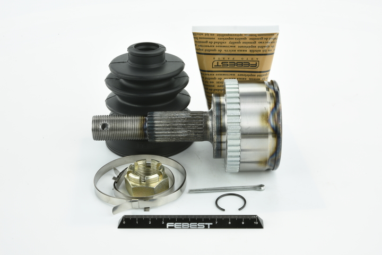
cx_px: 191
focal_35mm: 60
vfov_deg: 22.6
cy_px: 128
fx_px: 637
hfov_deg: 33.4
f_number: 29
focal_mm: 60
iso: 64
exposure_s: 1/2
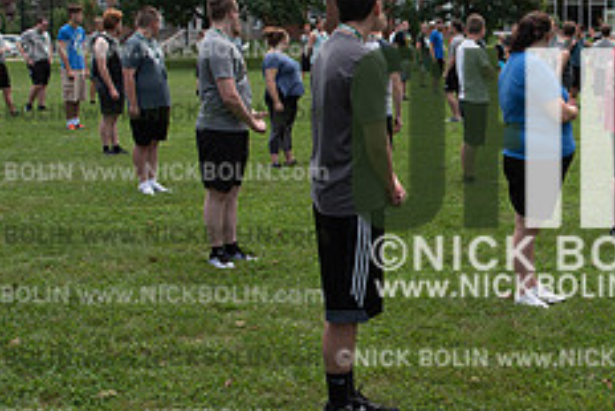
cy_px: 174
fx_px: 1111
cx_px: 538
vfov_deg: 20.9
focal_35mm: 65
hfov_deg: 29.8
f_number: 3.5
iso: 125
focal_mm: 26
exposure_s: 1/640
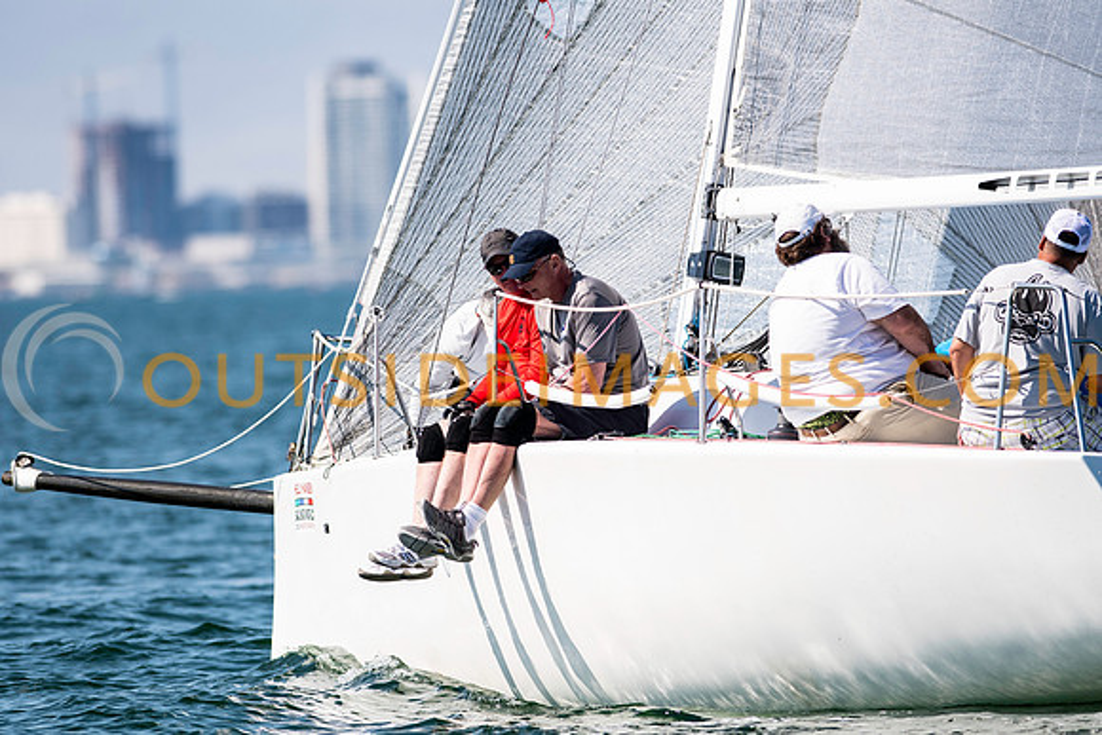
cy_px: 368
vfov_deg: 3.0
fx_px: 14172
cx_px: 551
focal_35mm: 463
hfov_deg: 4.5
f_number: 5
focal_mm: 300
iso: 200
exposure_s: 1/3200
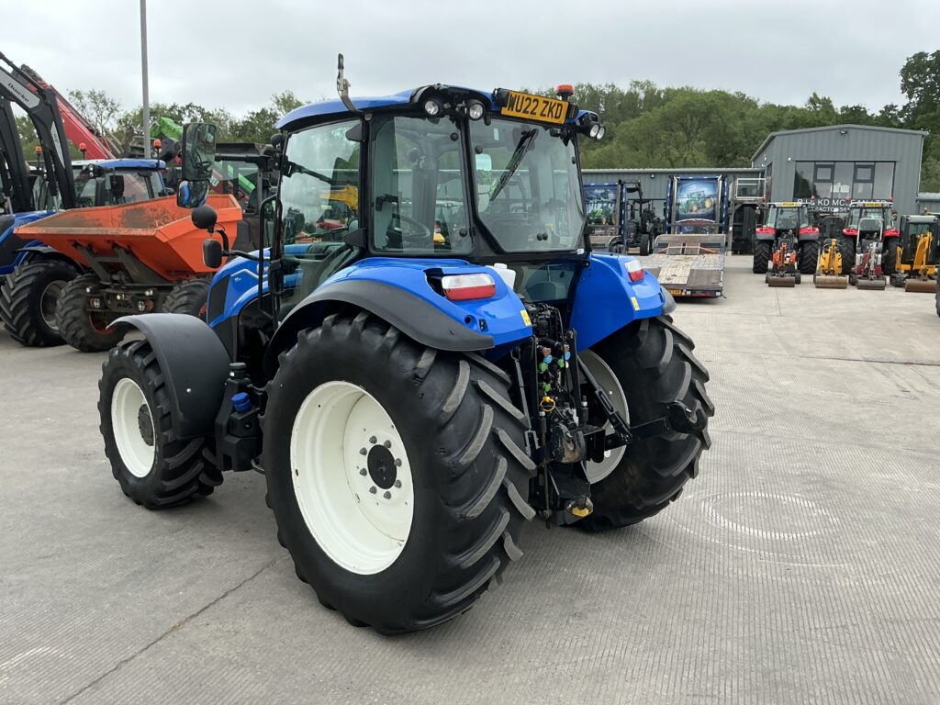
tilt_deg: -5.6
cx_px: 470
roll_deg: -1.5
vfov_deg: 49.7
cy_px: 352
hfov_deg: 63.4
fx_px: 760
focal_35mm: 28
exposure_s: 1/389
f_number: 1.8
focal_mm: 3
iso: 25
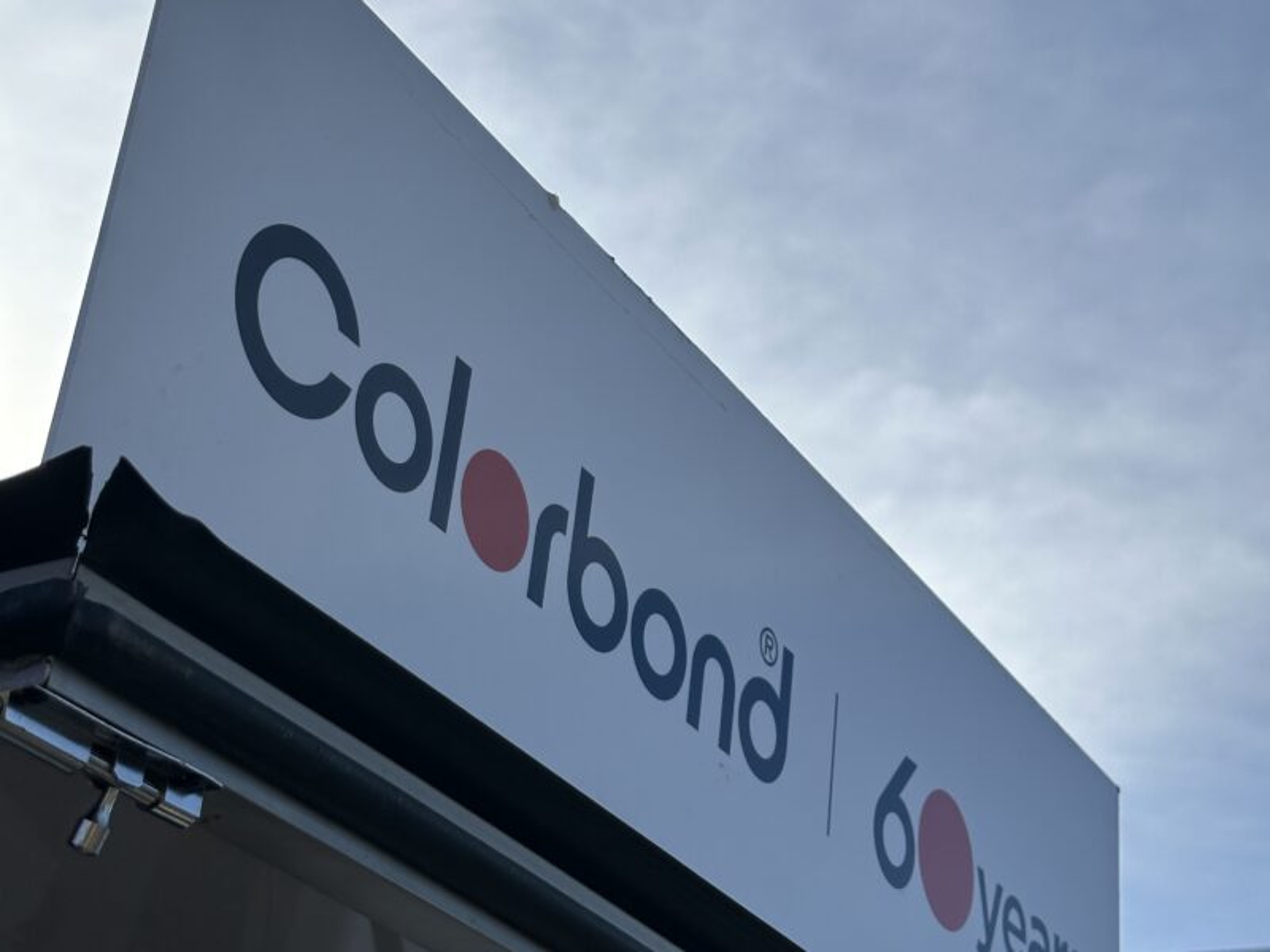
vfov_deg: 30.3
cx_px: 635
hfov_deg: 39.7
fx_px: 1761
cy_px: 476
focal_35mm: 48
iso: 64
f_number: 1.78
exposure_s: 1/5000
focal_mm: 6.86
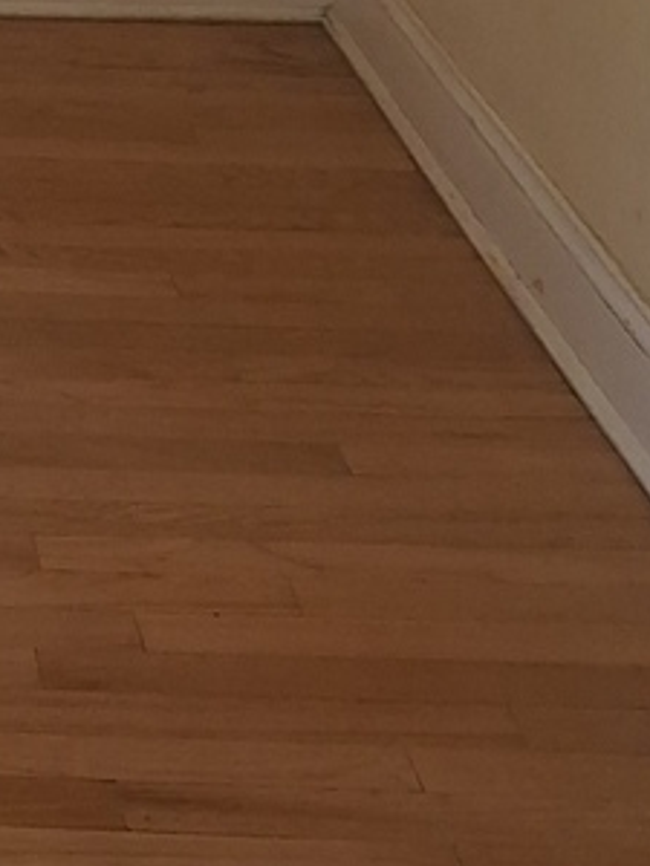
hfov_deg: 14.5
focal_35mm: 90
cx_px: -503
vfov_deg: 18.9
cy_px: -476
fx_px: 2253
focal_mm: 4.69
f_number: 1.8
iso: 250
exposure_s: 1/120
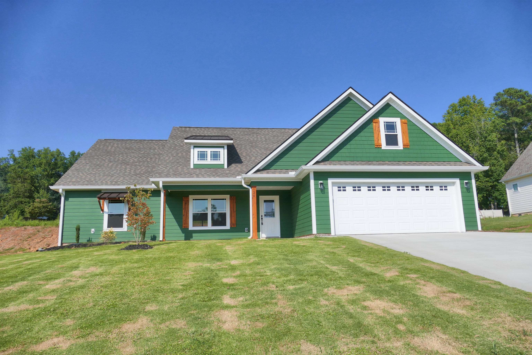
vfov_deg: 51.3
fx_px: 369
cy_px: 178
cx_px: 266
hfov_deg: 71.5
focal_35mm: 25
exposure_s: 1/1600
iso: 125
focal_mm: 9.12
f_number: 4
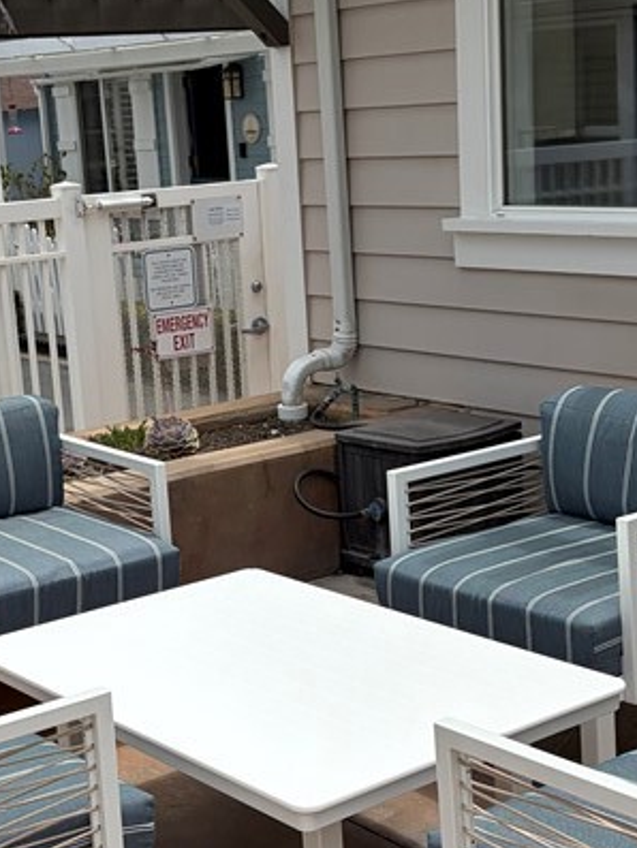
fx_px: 1643
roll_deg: +4.6
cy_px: 498
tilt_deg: -12.9
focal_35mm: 67
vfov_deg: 28.9
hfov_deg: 21.9
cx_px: 282
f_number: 1.6
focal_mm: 5.96
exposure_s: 1/6329
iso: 64
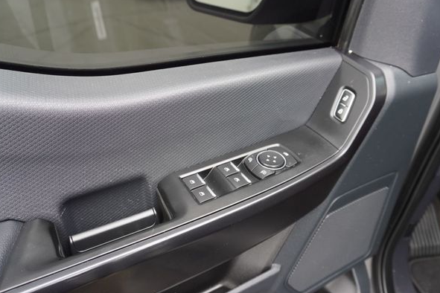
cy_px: 151
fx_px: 318
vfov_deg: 49.5
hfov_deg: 69.4
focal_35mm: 26
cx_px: 217
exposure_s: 1/60
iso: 200
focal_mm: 16
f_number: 4
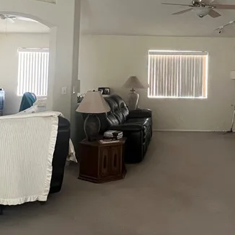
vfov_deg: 44.7
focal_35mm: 36
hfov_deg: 44.4
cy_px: 63
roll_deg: -1.5
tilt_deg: +1.5
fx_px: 277
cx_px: 179
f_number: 1.8
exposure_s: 1/60
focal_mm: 1.57
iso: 500
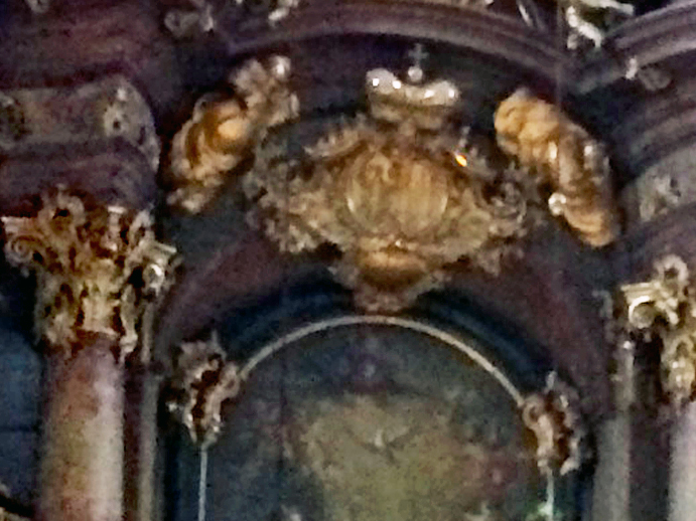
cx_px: 703
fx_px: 2754
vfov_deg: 10.6
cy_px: 698
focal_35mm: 137
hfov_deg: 14.2
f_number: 2.2
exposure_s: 1/17
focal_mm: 4.15
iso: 400
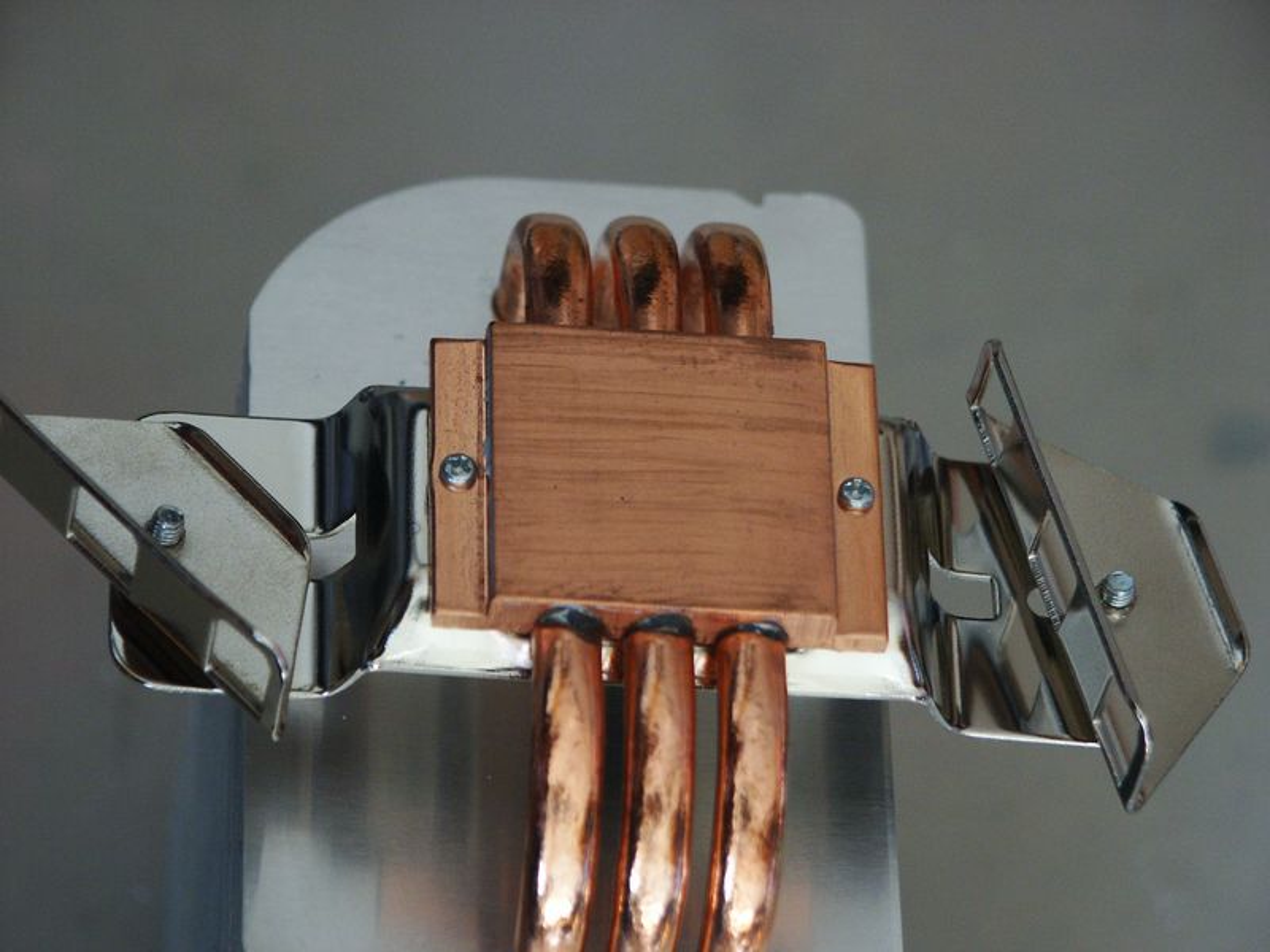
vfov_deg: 7.5
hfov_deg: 9.9
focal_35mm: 199
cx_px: 635
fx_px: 7301
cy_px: 476
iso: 200
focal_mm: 50.48
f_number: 3.5
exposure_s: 1/60
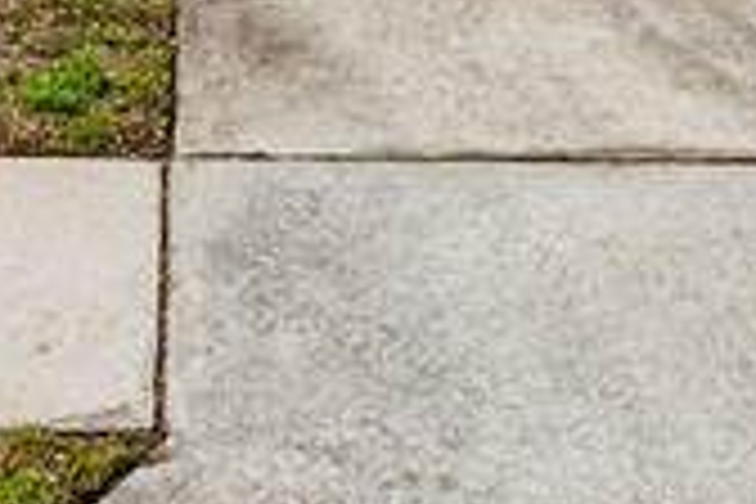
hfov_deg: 27.5
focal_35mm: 73
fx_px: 1533
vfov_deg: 14.6
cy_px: -572
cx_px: 243
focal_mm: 8
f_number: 10
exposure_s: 1/200
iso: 100
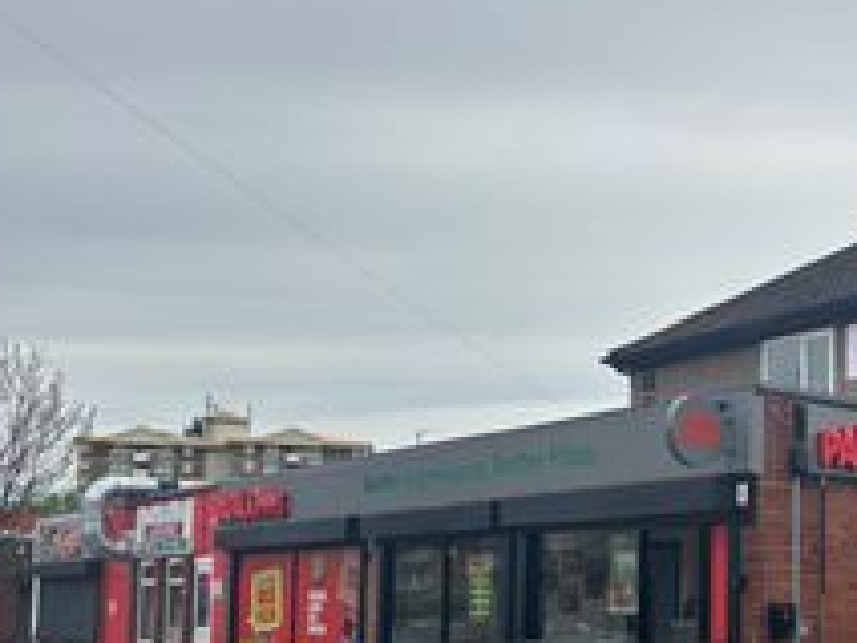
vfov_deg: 29.0
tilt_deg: +3.9
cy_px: 522
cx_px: 752
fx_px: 1213
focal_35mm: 49
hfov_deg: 36.7
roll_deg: +0.0
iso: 50
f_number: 1.6
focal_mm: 5.96
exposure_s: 1/5076
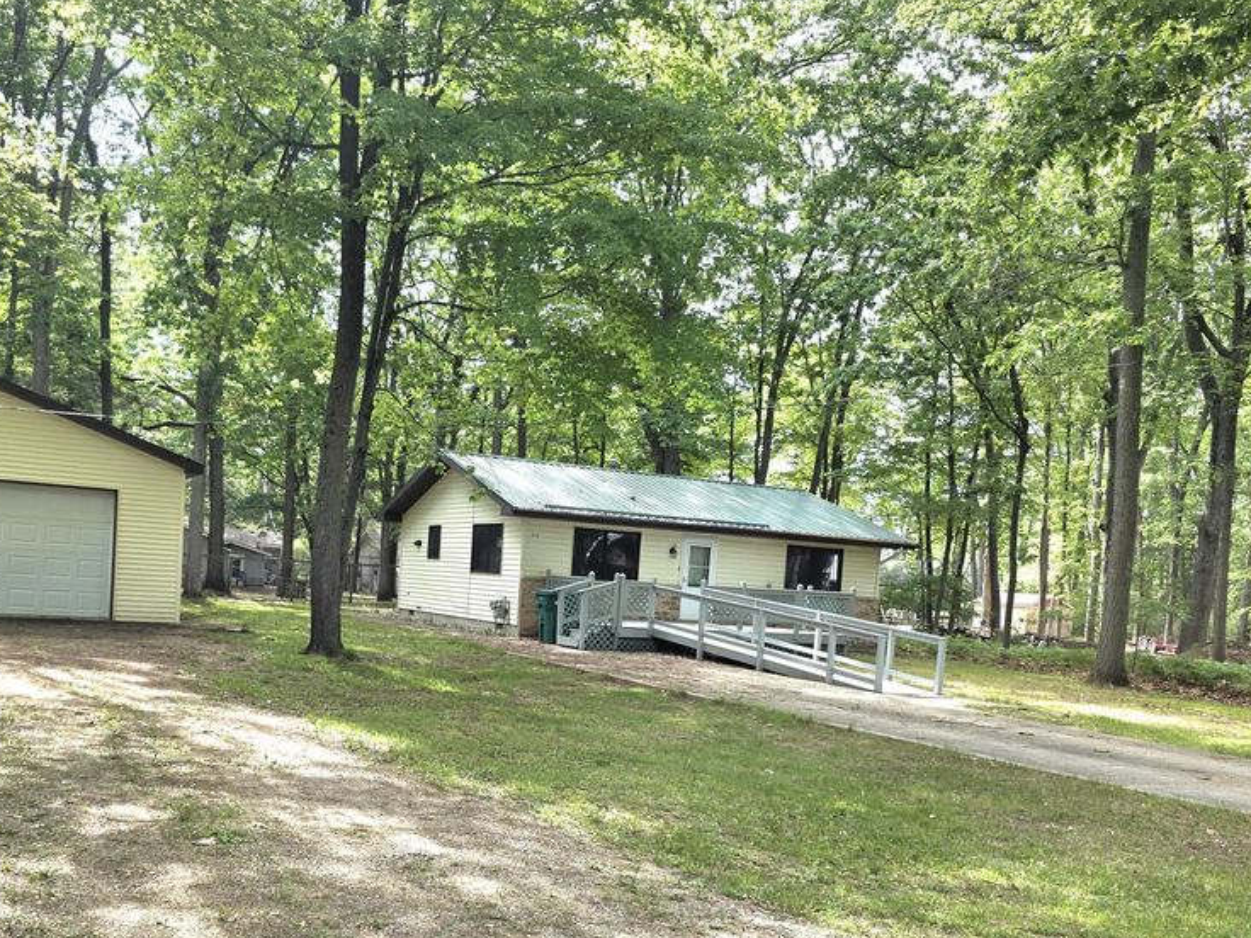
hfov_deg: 56.5
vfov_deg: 43.6
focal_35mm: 32
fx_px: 1156
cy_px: 620
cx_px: 518
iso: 40
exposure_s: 1/370
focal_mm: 6.3
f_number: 1.7
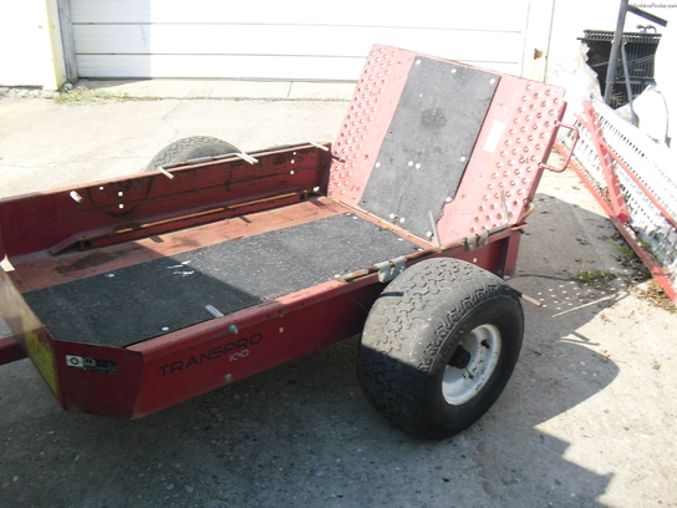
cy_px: 254
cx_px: 338
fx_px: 704
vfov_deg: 39.7
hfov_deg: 51.4
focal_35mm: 36
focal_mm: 6.3
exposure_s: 1/60
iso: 100
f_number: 7.8
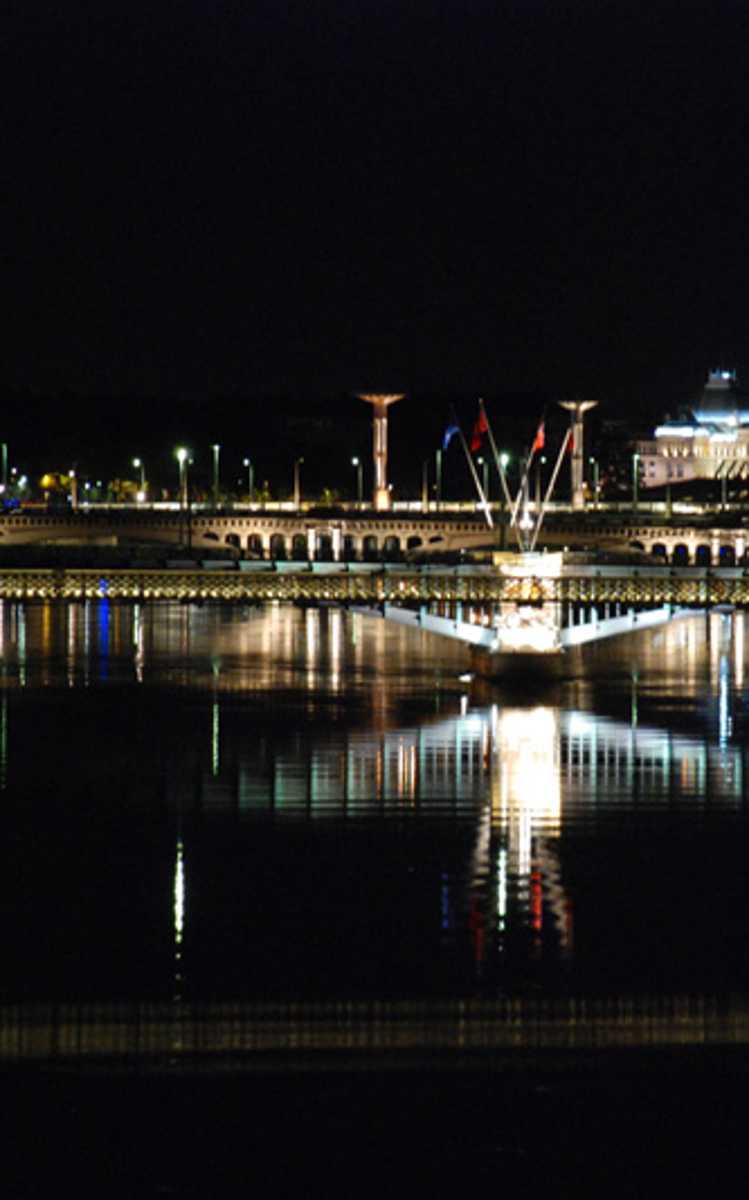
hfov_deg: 5.7
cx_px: 585
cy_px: 601
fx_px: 7514
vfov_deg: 9.1
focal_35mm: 230
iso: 1250
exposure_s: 1/4
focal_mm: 100
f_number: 5.6
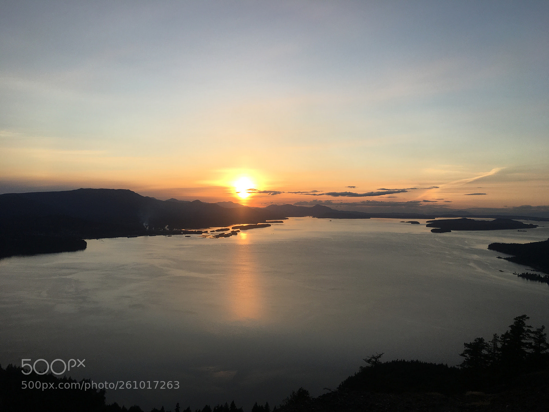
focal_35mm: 29
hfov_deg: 61.7
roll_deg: -0.6
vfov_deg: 48.2
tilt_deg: +0.0
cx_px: 274
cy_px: 206
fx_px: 460
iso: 25
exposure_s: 1/845
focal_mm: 4.15
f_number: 2.2
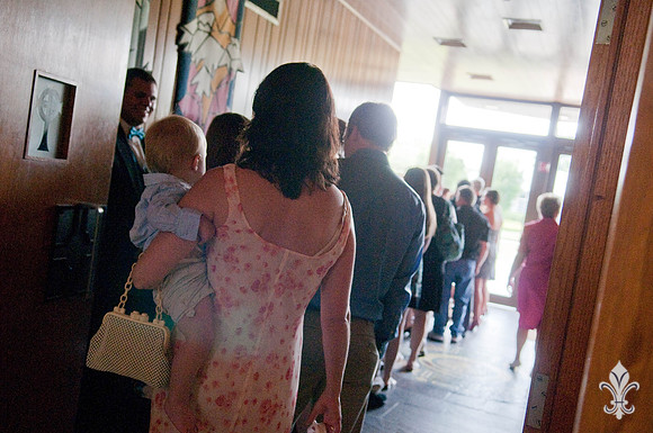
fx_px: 706
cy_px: 216
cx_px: 326
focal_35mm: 39
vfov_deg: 34.1
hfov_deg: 49.6
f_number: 2.8
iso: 500
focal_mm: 26
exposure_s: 1/125
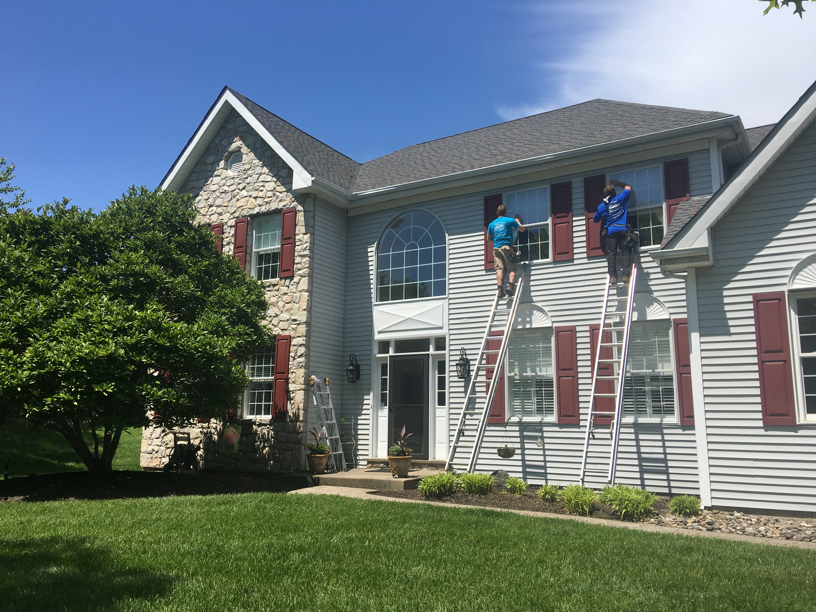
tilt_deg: +11.4
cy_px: 306
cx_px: 408
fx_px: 684
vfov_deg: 48.2
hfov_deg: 61.7
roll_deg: -0.7
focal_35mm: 29
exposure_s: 1/1876
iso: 25
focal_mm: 4.15
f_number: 2.2
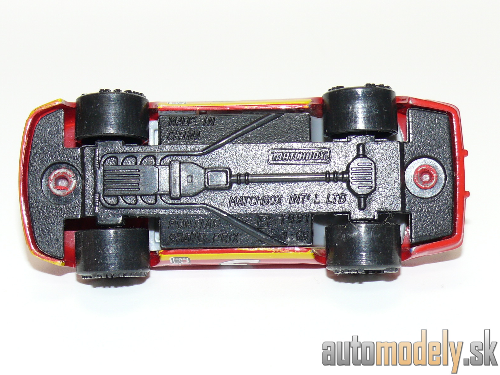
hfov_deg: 18.5
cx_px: 250
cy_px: 188
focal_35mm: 106
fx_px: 1531
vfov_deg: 14.0
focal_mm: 13.7
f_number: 4
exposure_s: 1/30
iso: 100
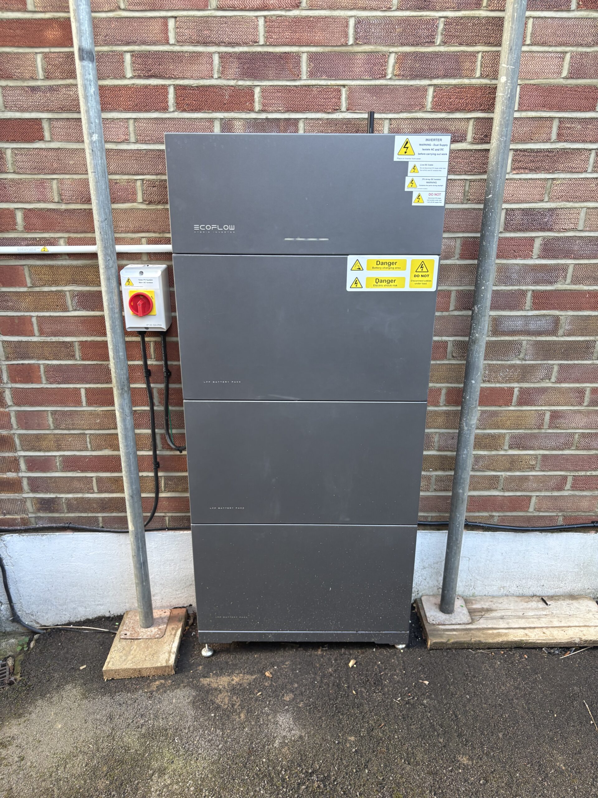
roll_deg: +0.0
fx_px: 599
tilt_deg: -20.2
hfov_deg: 53.1
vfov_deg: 67.3
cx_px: 299
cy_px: 399
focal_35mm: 26
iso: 80
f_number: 1.6
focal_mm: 5.96
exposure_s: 1/122
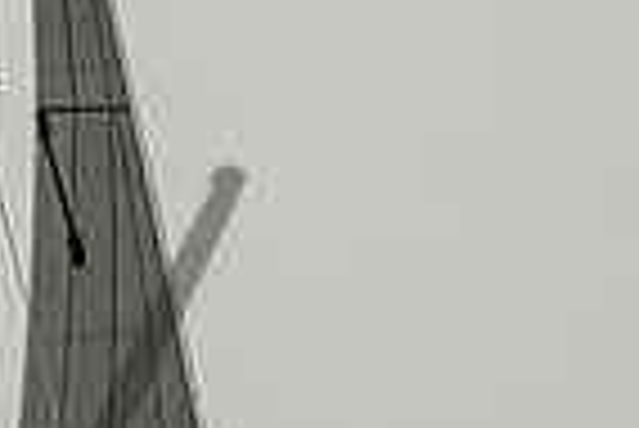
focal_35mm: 772
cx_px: 111
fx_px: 13717
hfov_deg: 2.7
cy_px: 788
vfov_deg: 1.8
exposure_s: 1/4000
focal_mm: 165
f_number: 4.8
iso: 200
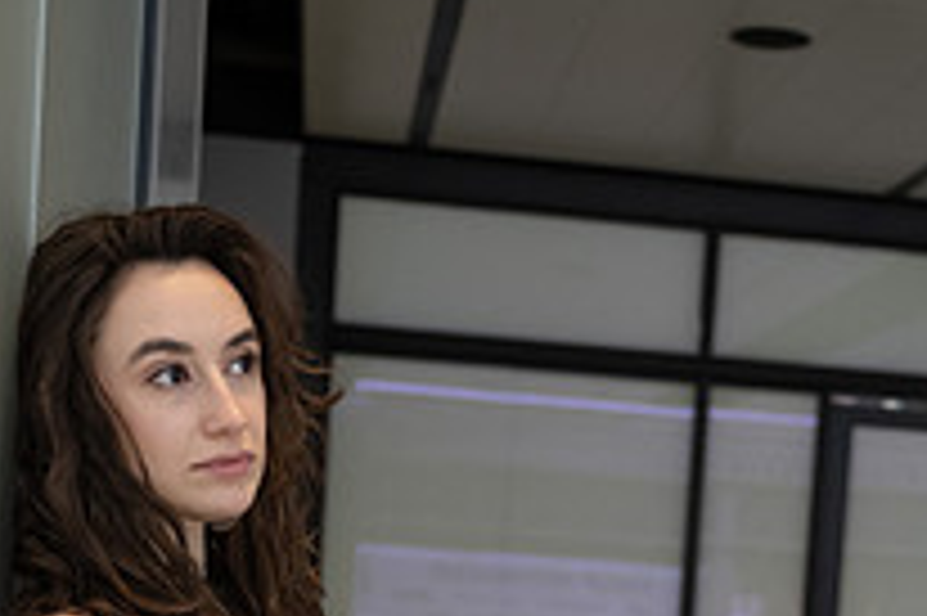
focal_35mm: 79
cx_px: 652
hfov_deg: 25.5
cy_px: 816
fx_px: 2033
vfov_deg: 16.3
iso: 1600
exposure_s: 1/800
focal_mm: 28
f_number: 2.8
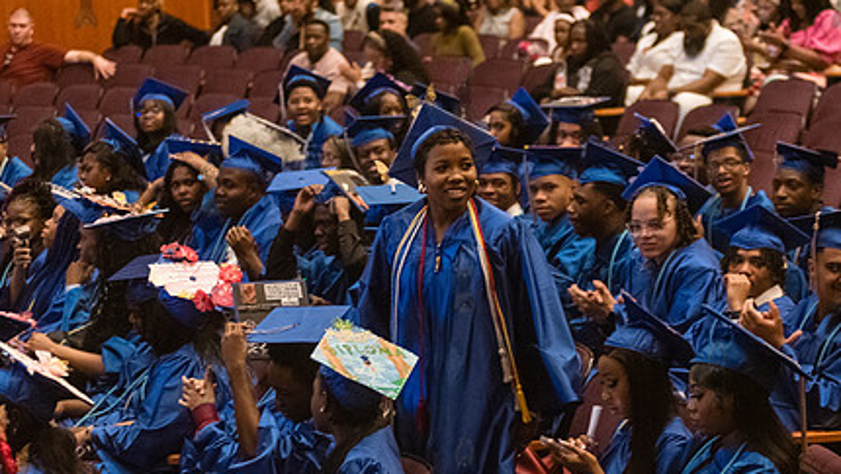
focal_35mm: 113
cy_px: 277
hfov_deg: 18.9
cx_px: 464
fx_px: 2520
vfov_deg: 10.7
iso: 8000
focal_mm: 80
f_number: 2.8
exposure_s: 1/125
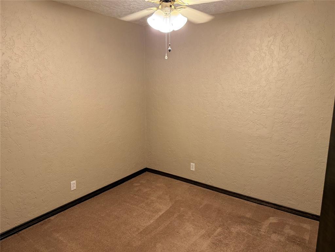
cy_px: 126
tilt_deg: -8.5
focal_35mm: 24
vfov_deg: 56.8
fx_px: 232
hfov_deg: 71.6
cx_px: 168
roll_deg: +1.3
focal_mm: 6.76
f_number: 1.78
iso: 200
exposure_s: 1/60
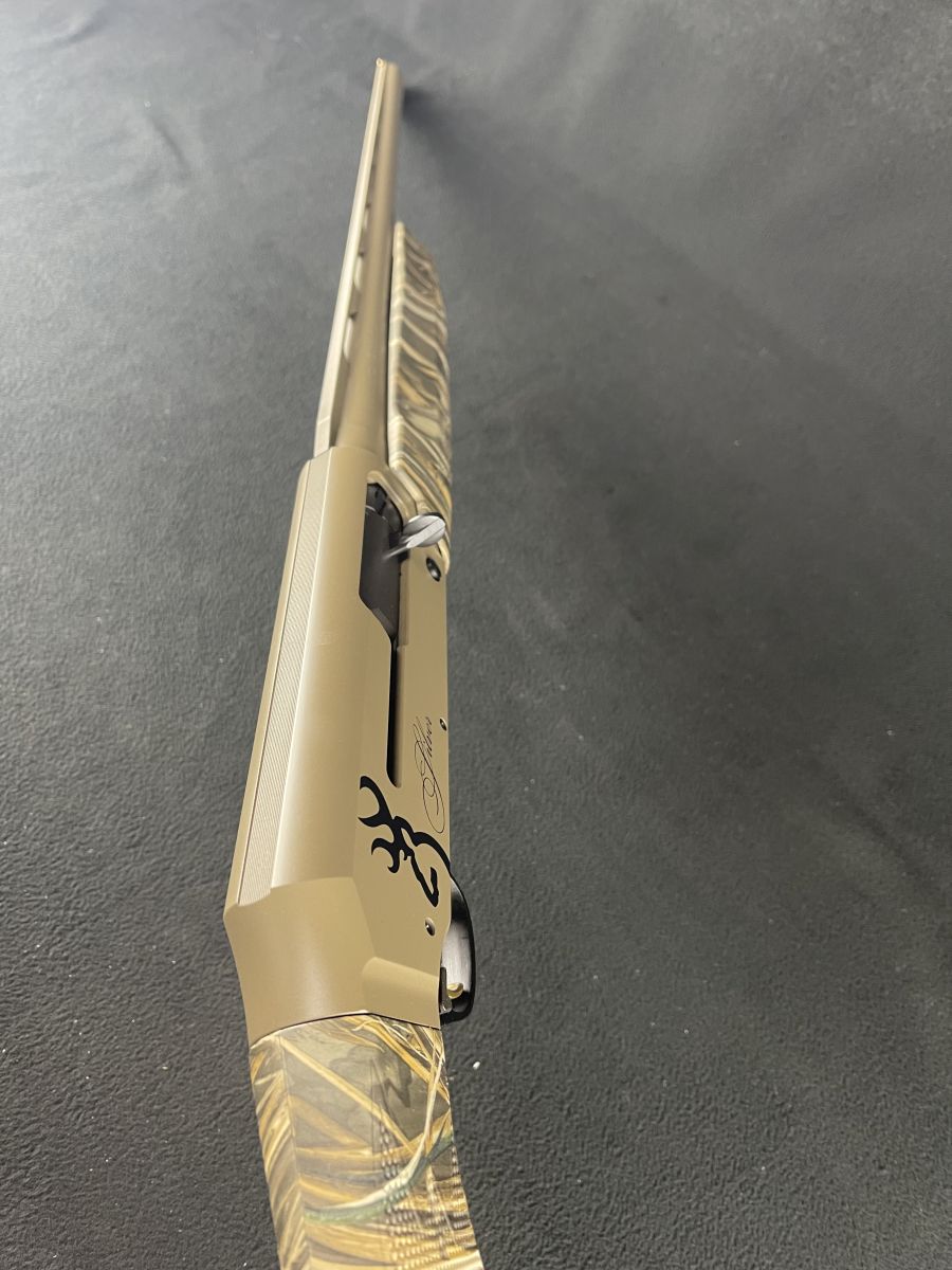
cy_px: 635
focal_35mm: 25
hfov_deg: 54.9
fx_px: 917
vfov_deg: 69.4
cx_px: 476
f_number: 1.6
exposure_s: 1/60
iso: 320
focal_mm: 5.1
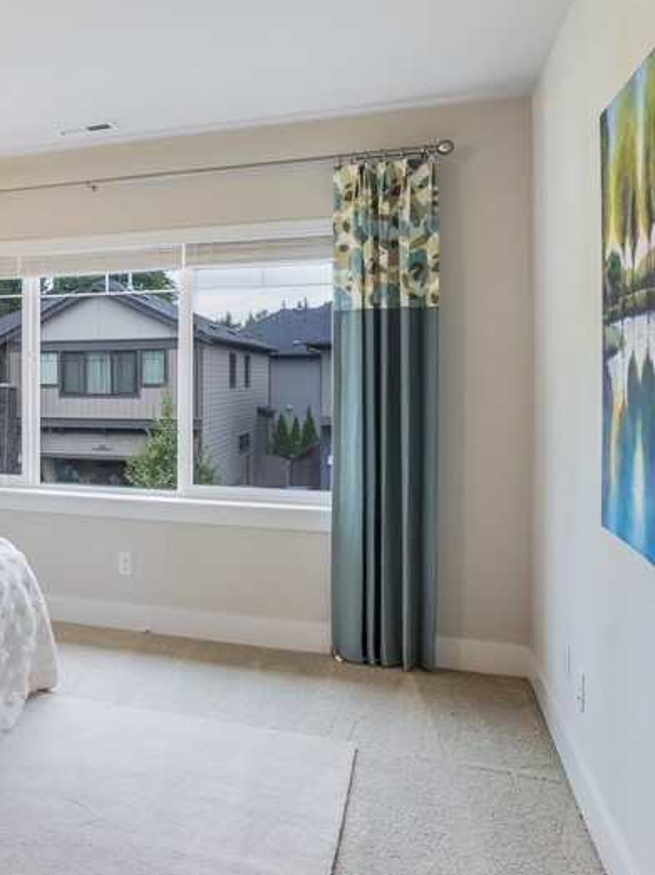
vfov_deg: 53.9
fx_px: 858
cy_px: 394
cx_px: -71
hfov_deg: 35.5
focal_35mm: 34
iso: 250
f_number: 8
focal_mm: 17
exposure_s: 1/4
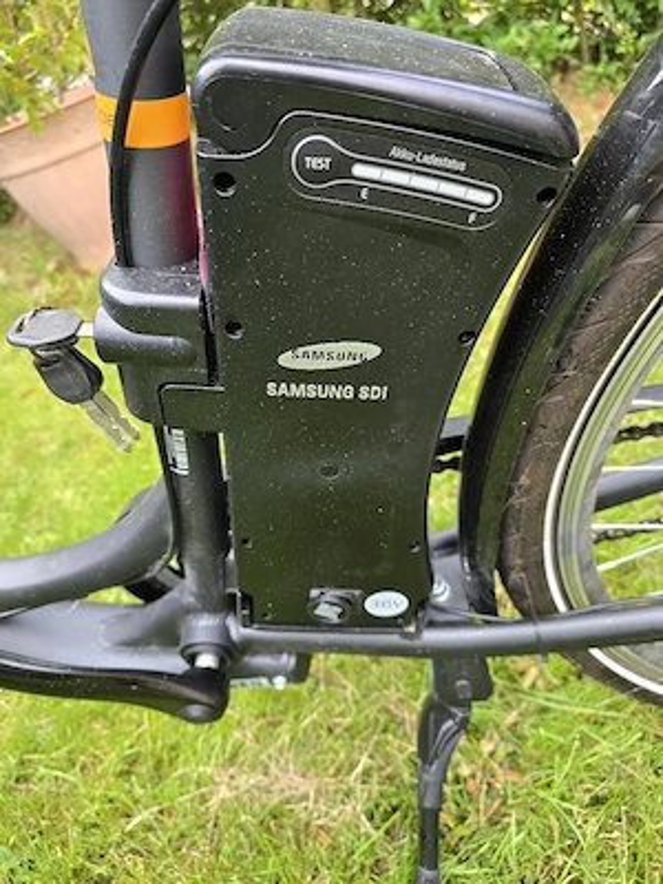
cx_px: 332
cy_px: 442
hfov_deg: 58.9
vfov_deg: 73.9
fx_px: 587
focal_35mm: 23
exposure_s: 1/182
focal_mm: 6.3
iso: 200
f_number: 1.7
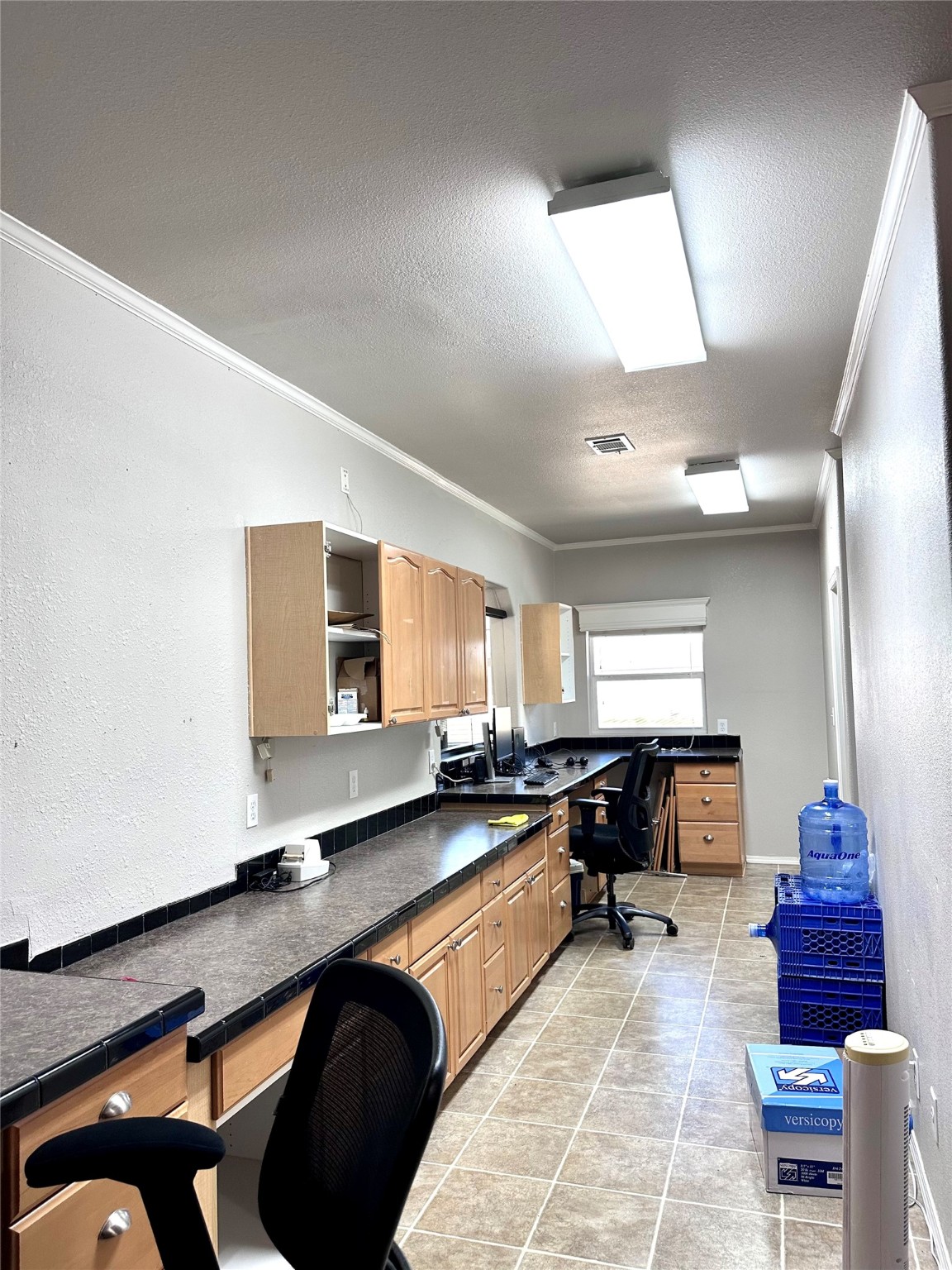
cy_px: 635
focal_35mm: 24
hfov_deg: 56.8
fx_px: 880
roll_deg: +1.4
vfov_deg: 71.6
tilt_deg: +3.0
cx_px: 476
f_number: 1.78
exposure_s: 1/60
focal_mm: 6.86
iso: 160
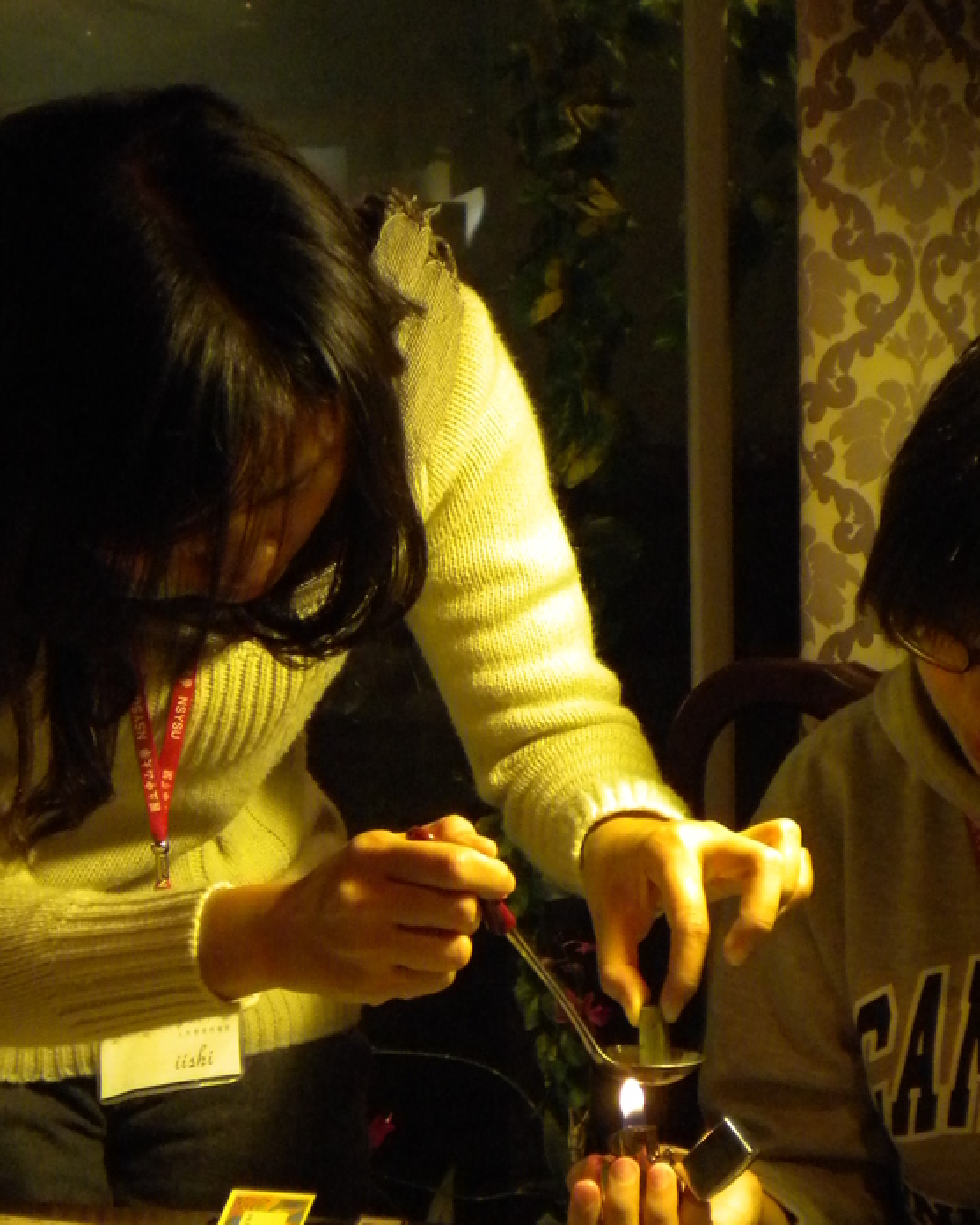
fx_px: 2501
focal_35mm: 69
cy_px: 840
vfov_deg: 27.3
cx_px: 531
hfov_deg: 22.2
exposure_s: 1/28.1
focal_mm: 7.4
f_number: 3.5
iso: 400
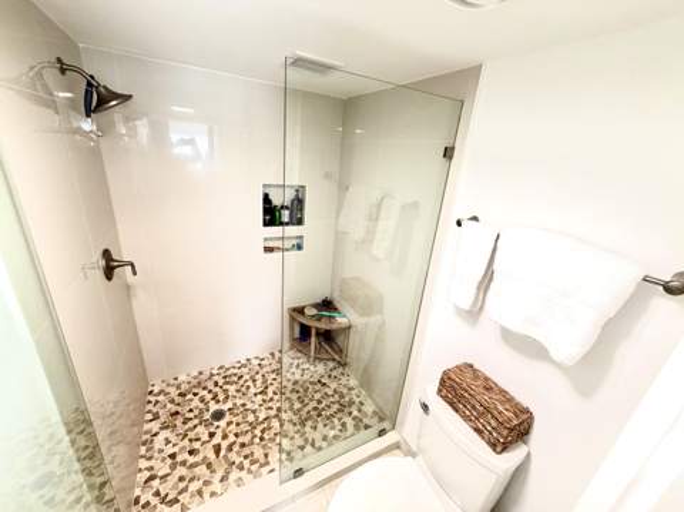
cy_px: 256
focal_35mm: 14
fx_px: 276
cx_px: 342
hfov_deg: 102.1
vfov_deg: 85.6
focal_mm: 2.22
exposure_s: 1/120
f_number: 2.2
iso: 250
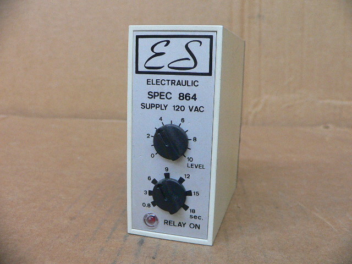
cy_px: 132
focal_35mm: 35
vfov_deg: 40.7
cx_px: 176
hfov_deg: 52.6
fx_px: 356
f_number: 2.8
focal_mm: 4.6
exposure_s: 1/25
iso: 200
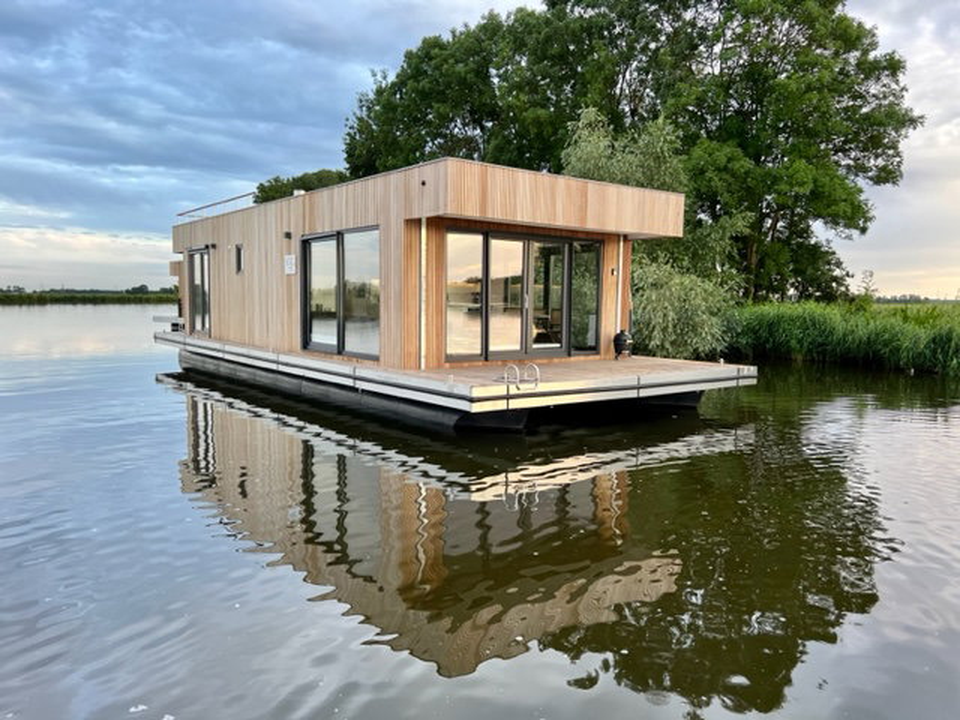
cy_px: 360
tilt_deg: -4.9
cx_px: 480
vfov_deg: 53.1
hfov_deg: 67.3
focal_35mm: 26
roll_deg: +0.5
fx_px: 721
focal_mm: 5.7
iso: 64
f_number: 1.5
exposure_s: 1/121
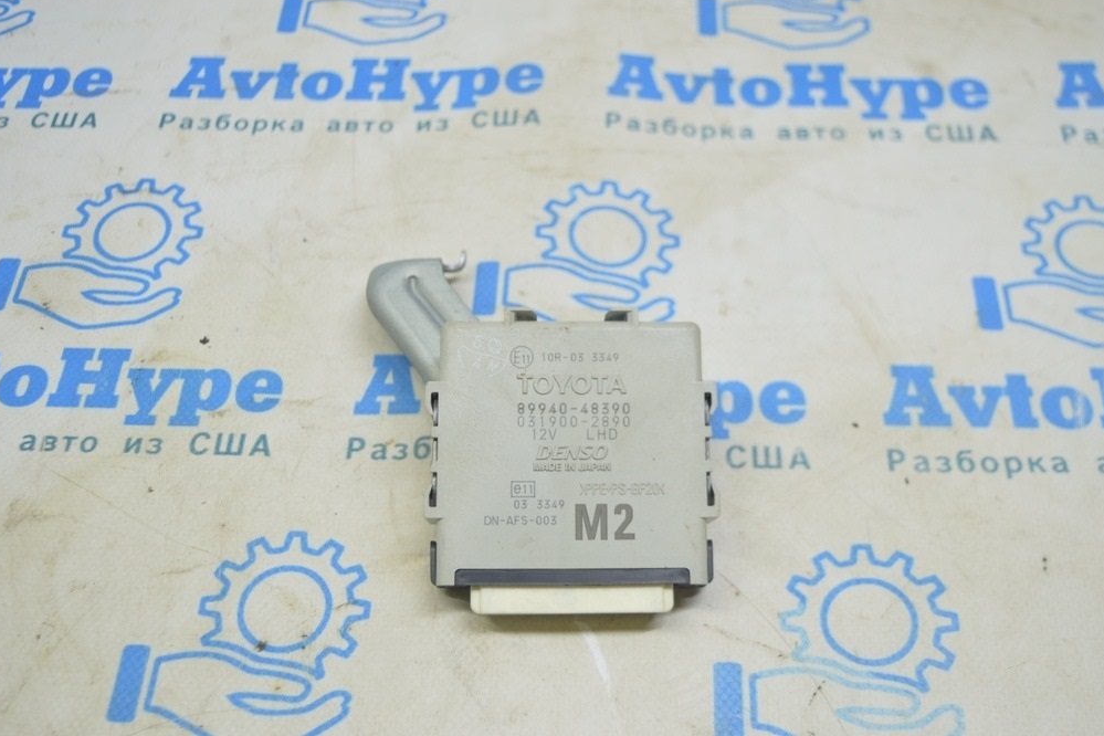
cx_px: 555
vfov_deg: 31.2
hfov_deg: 45.4
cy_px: 361
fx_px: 1319
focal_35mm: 43
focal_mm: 28
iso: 400
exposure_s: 1/40
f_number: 4.2
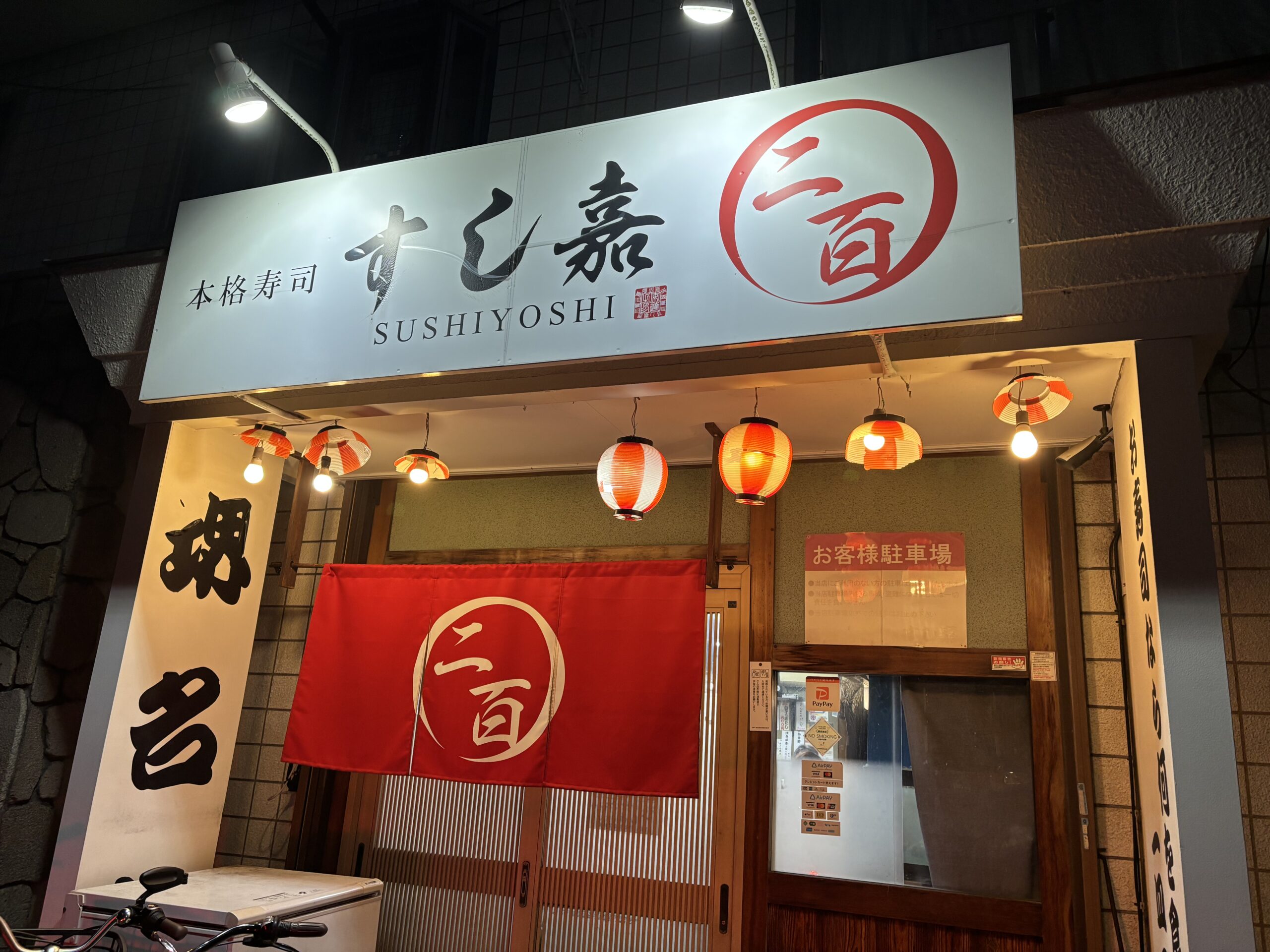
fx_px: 954
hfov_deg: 67.3
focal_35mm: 26
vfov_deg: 53.1
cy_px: 476
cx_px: 635
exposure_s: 1/120
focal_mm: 5.96
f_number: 1.6
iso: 125
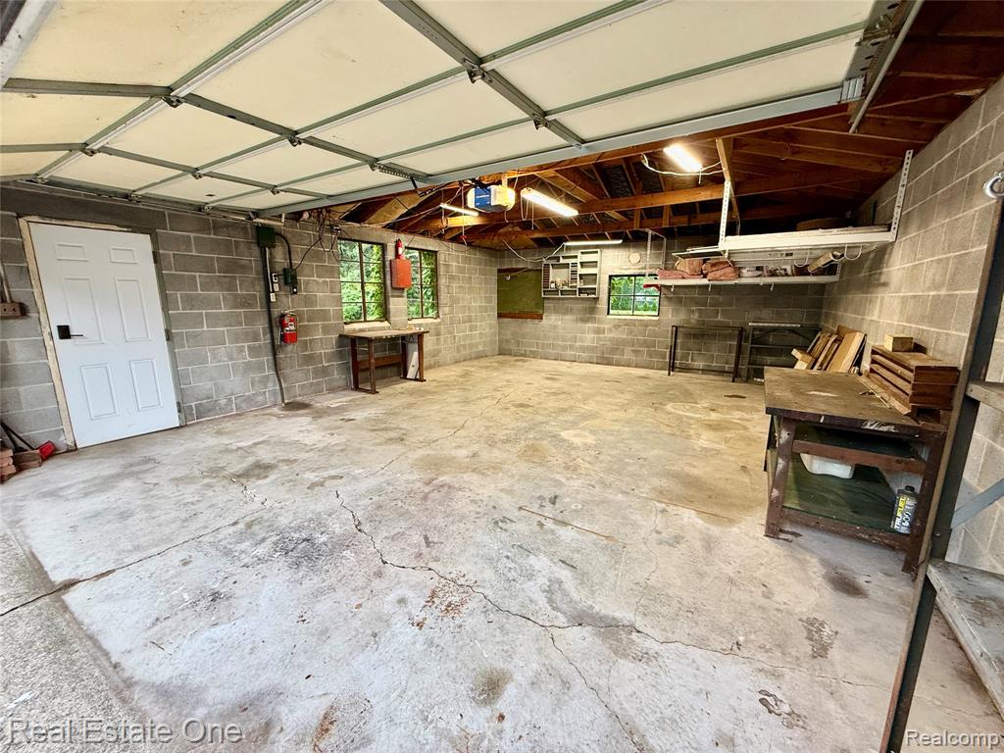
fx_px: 406
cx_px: 502
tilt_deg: -11.2
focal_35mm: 14
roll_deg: -0.2
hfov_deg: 102.1
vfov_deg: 85.7
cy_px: 376
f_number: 2.2
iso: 200
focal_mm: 2.22
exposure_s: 1/120
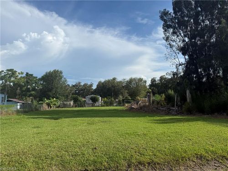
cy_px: 86
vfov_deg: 56.8
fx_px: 158
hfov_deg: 71.6
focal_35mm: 24
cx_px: 114
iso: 80
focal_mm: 6.76
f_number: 1.78
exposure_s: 1/6711
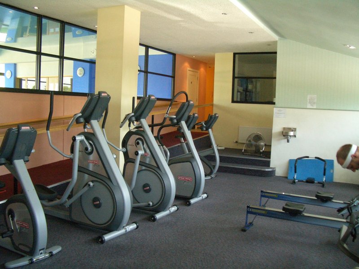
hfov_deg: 52.6
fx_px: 363
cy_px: 134
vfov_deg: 40.7
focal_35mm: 35
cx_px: 180
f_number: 2.6
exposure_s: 1/60
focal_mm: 5.8
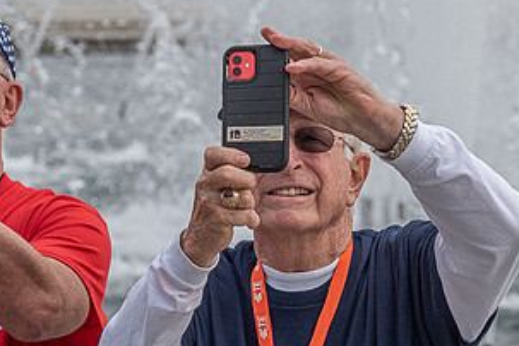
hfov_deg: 6.5
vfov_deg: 4.3
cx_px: 387
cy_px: 222
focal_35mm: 317
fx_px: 4570
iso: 500
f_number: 7.1
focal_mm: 105
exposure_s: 1/800
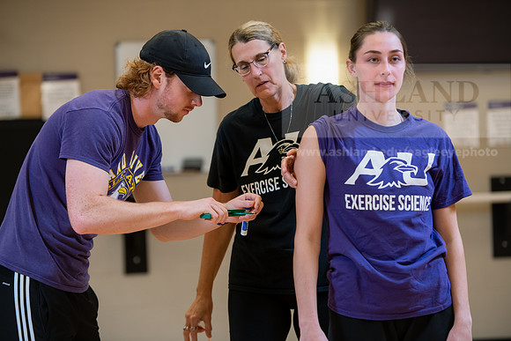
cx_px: 256
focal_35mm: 130
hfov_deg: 15.8
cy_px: 170
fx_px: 1846
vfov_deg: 10.6
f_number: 3.2
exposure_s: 1/160
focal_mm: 130
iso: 500
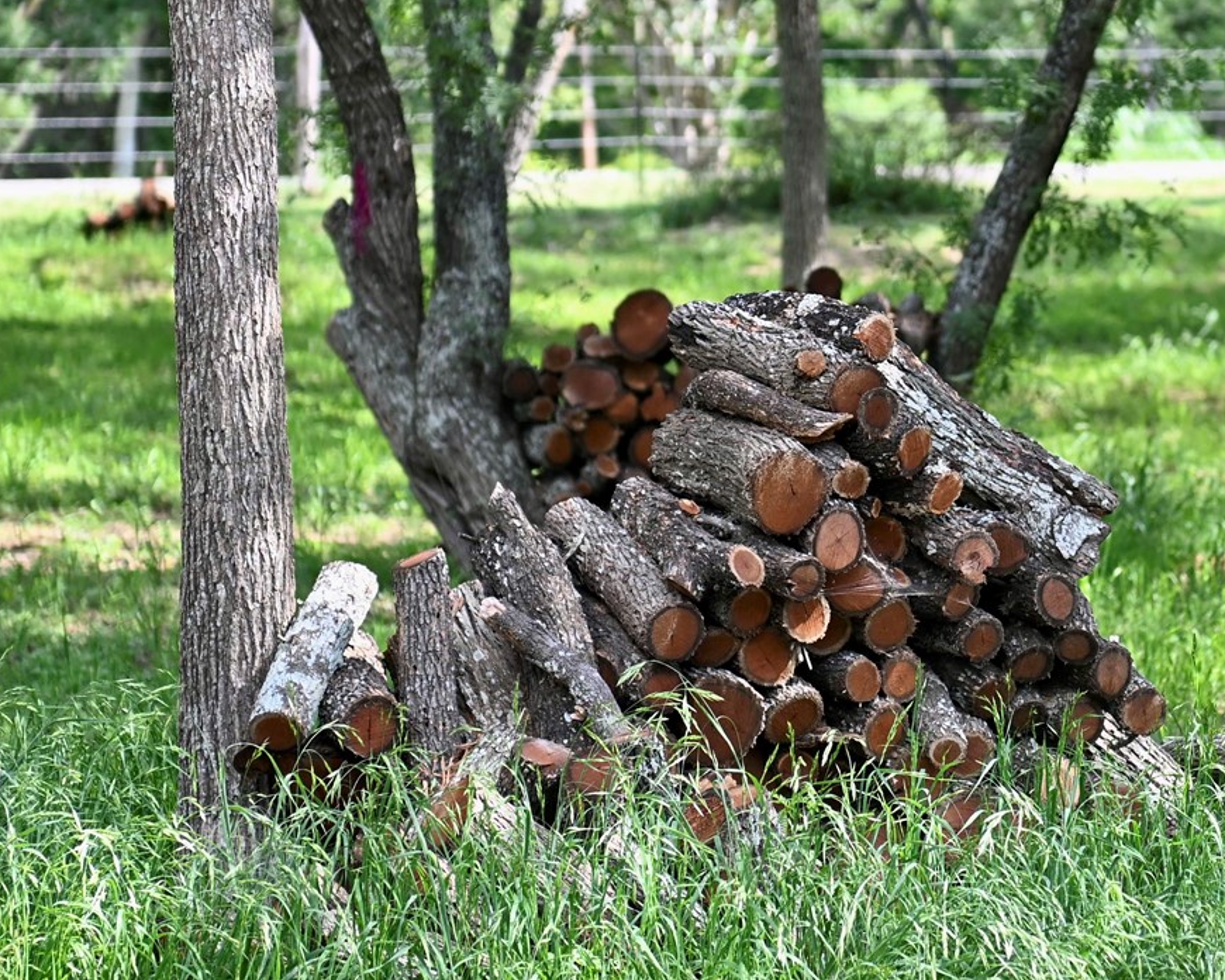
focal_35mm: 164
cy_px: 246
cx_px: 866
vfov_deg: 9.4
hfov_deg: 11.7
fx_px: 5946
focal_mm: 70
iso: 320
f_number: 3.2
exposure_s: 1/1000
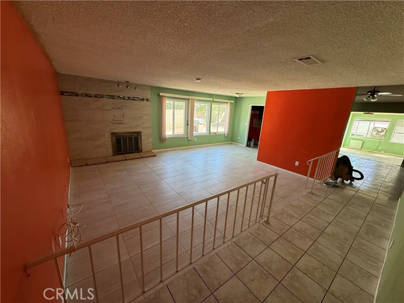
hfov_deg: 102.1
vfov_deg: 85.7
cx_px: 202
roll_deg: -3.5
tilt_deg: -15.2
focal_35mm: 14
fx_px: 163
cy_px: 152
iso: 160
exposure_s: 1/99
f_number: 2.2
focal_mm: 2.22
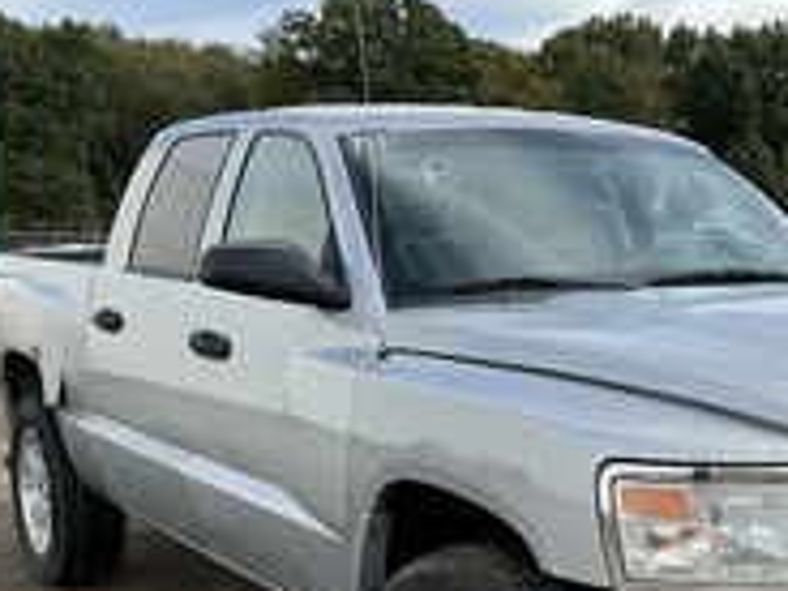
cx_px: 625
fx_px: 1389
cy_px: 475
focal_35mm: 61
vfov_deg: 23.7
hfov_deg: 30.9
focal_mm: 3
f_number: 1.8
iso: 25
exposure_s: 1/944
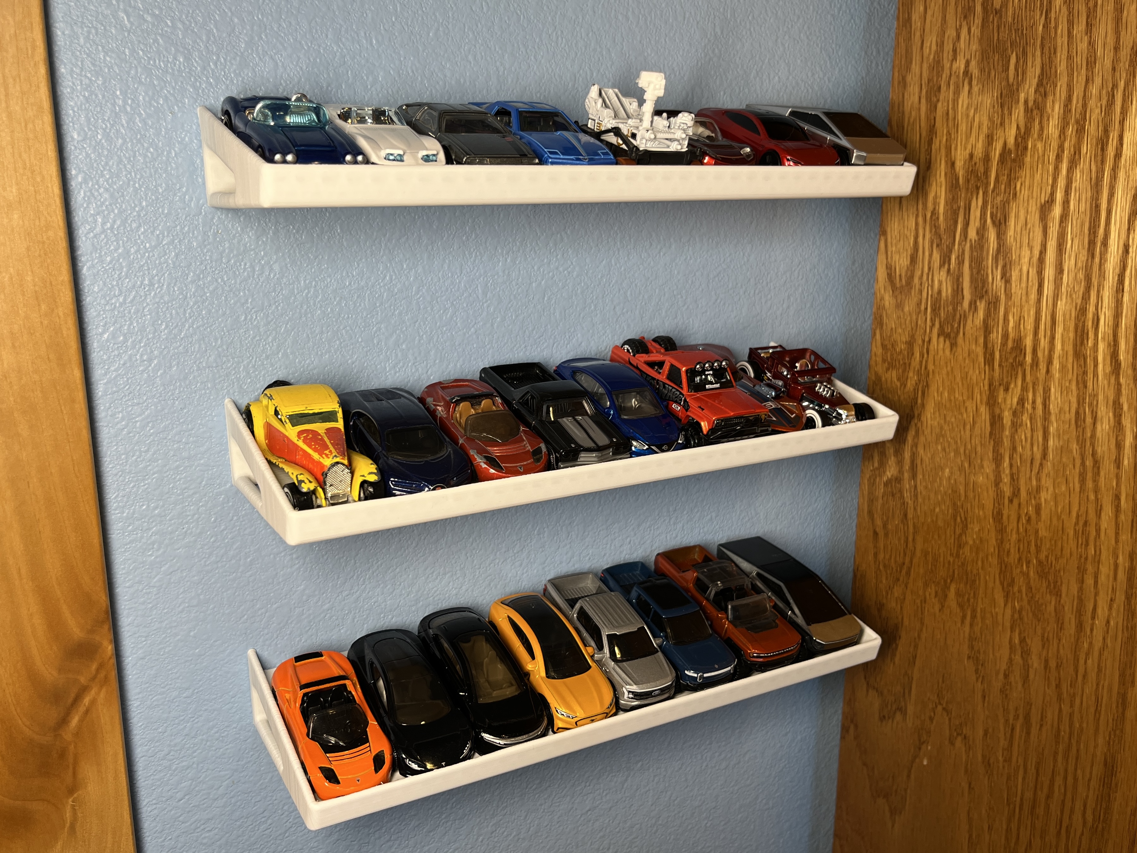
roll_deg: -0.1
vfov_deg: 53.1
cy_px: 426
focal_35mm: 26
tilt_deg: -14.1
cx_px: 568
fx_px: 854
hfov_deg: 67.3
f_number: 1.6
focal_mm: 5.1
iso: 64
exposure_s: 1/120
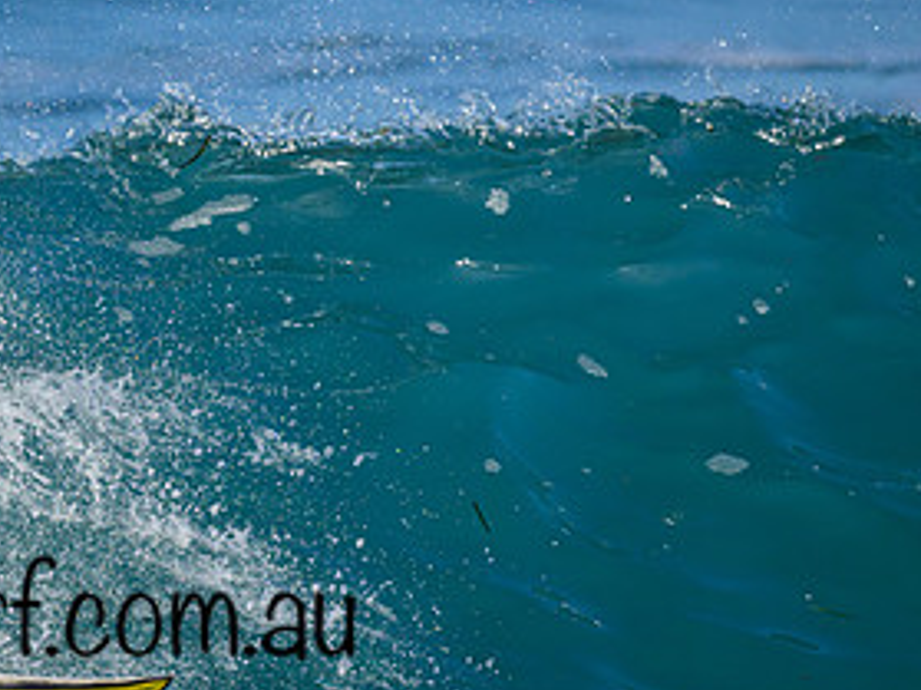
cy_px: 556
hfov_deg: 1.1
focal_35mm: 1772
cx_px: -97
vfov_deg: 0.8
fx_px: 47126
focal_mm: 800
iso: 560
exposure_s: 1/2000
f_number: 8
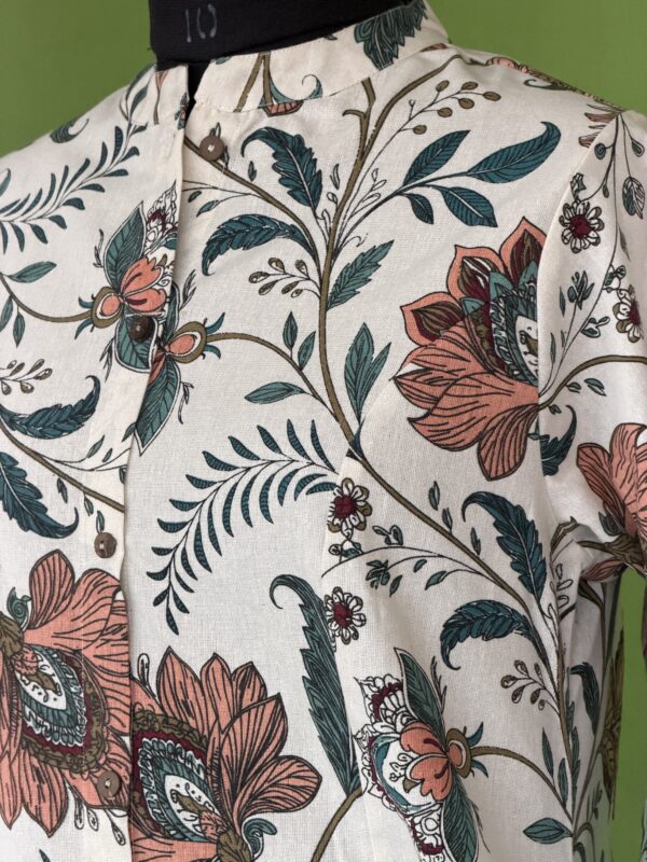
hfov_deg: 14.8
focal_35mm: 100
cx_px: 324
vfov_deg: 19.6
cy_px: 431
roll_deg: +0.7
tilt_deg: -1.0
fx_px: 2492
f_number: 2.8
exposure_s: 1/121
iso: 250
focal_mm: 16.89
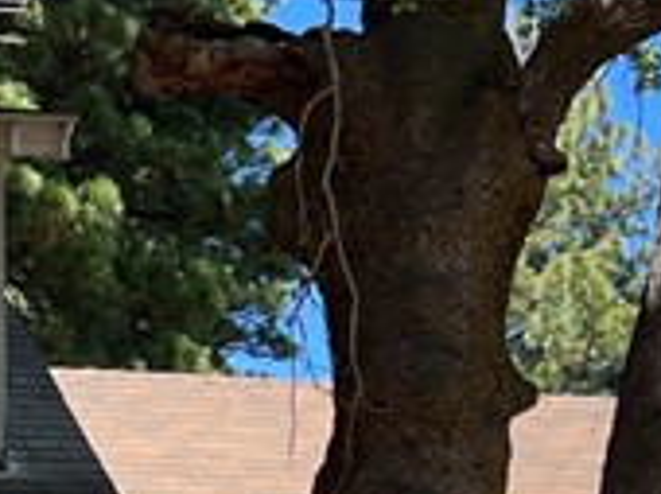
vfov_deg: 9.2
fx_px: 2994
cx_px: -284
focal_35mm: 157
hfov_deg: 12.1
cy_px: 708
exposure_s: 1/814
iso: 50
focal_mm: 5.7
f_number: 1.5
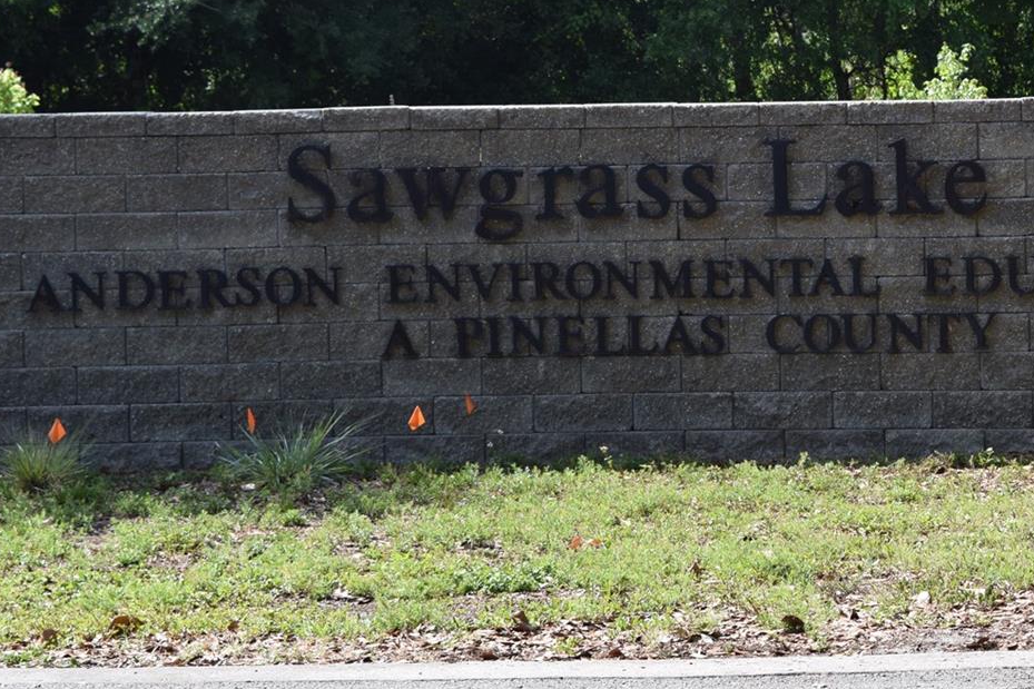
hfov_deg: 16.5
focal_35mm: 124
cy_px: 216
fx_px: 3561
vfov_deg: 11.0
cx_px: 756
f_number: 8
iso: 220
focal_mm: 48
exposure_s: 1/250
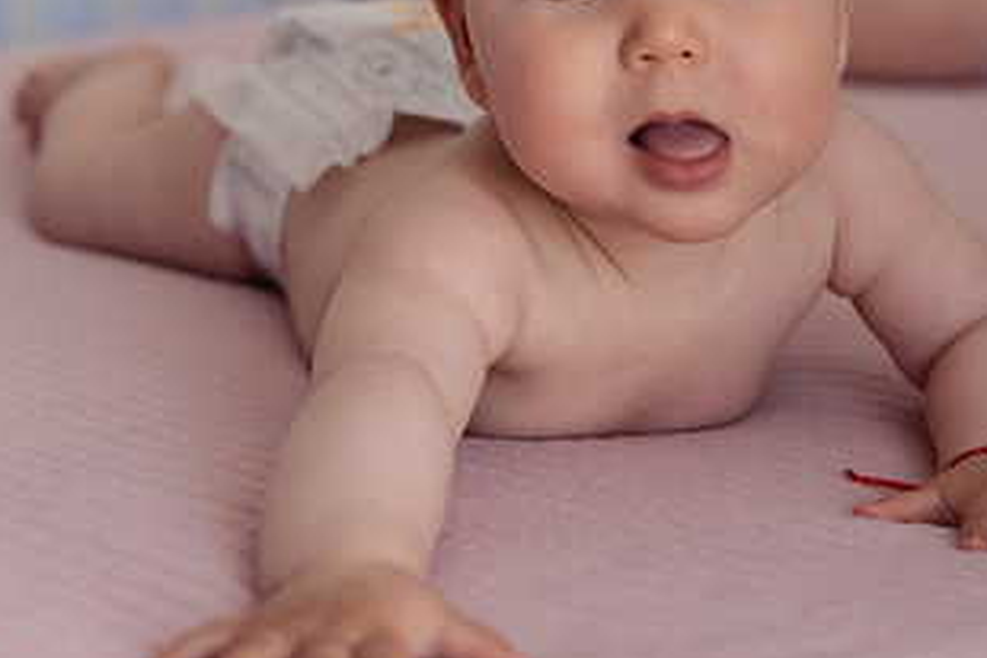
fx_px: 2769
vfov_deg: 13.5
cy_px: 124
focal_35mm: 101
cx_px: 574
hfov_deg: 20.2
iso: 800
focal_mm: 52
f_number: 3.2
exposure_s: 1/250
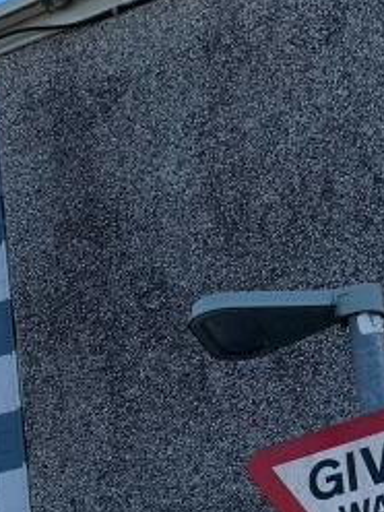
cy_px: 615
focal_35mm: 99
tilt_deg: +15.2
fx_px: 1464
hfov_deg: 11.7
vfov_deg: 18.8
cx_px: -588
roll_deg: +0.7
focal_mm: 6.76
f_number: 1.78
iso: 80
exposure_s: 1/1980
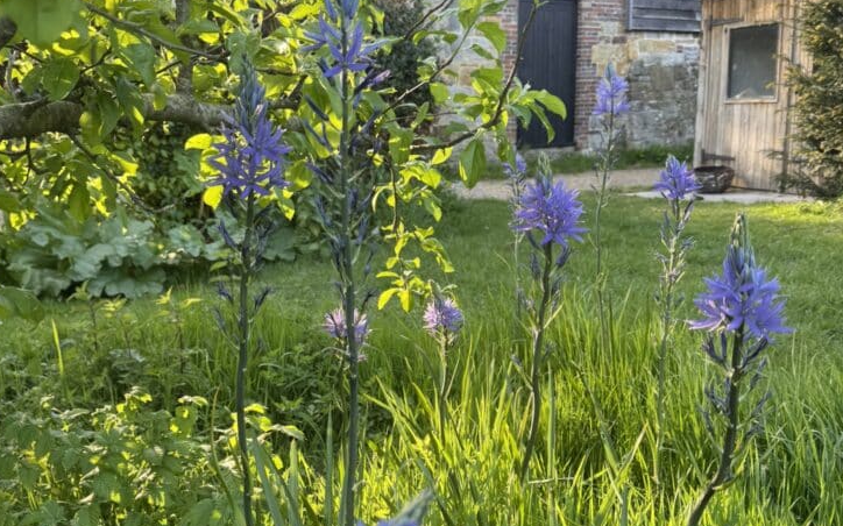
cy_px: 319
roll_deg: -0.8
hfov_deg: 54.0
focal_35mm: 36
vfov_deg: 35.2
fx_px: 827
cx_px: 433
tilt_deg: -13.4
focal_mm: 6.76
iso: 64
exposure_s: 1/140
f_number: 1.78
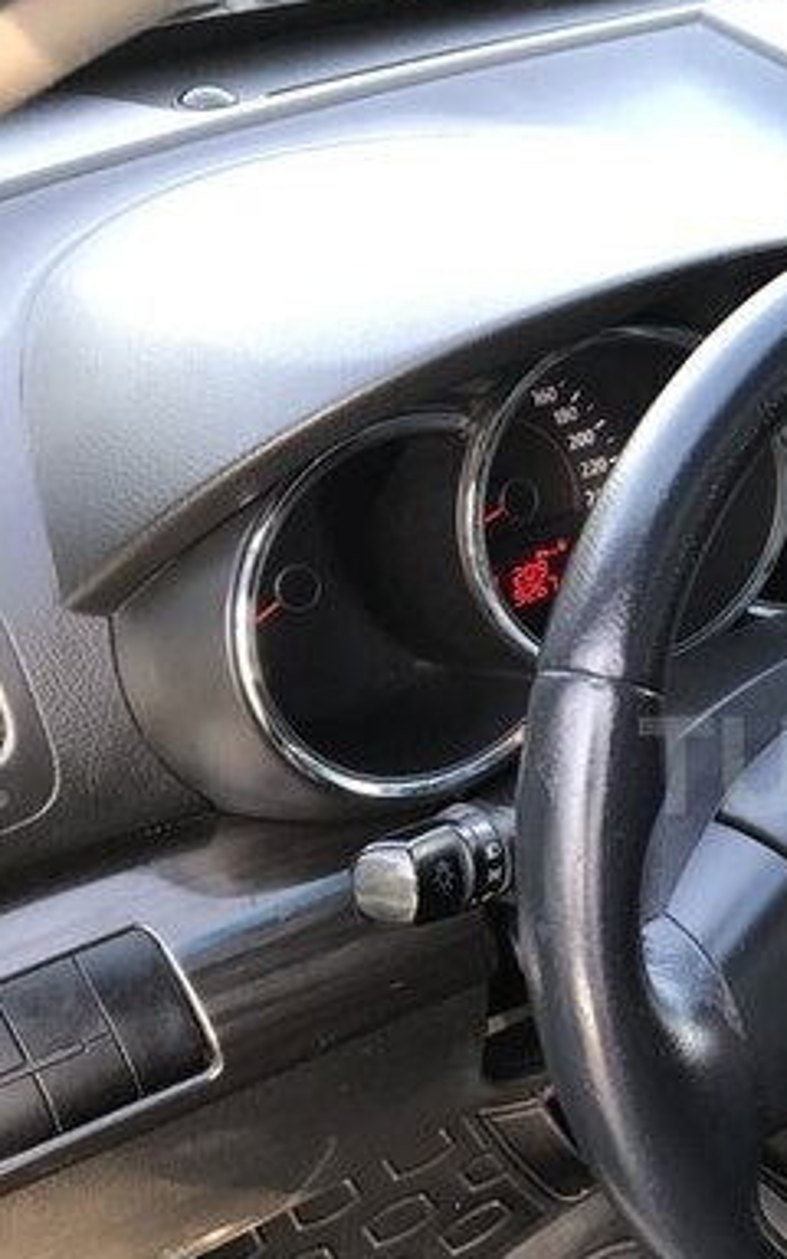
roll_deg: -10.0
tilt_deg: -36.5
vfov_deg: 39.4
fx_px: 1750
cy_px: 766
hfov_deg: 23.0
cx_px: 974
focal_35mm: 51
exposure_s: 1/50
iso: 25
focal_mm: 3.99
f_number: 1.8
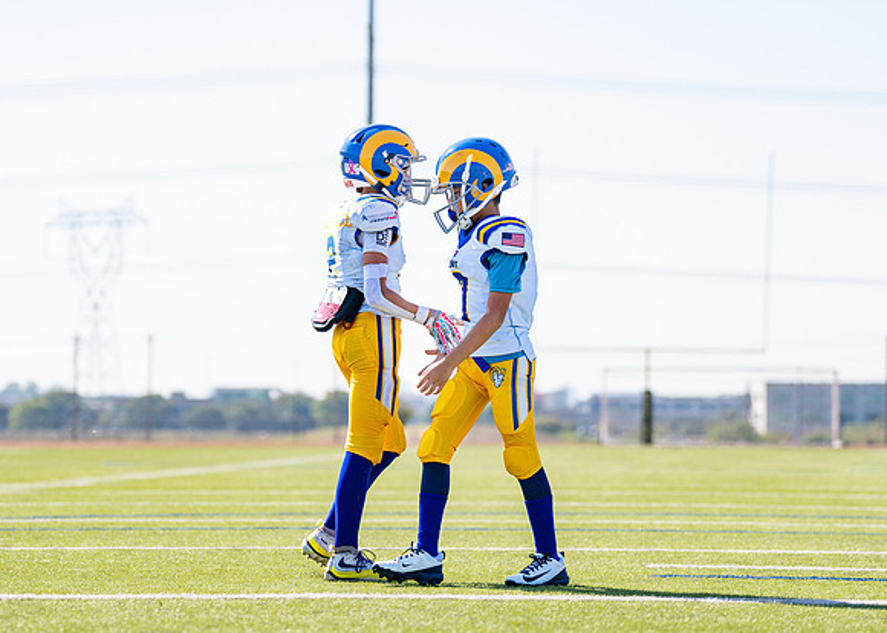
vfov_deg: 10.3
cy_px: 350
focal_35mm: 139
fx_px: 3512
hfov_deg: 14.4
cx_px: 394
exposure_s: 1/1600
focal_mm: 103
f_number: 2.8
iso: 100
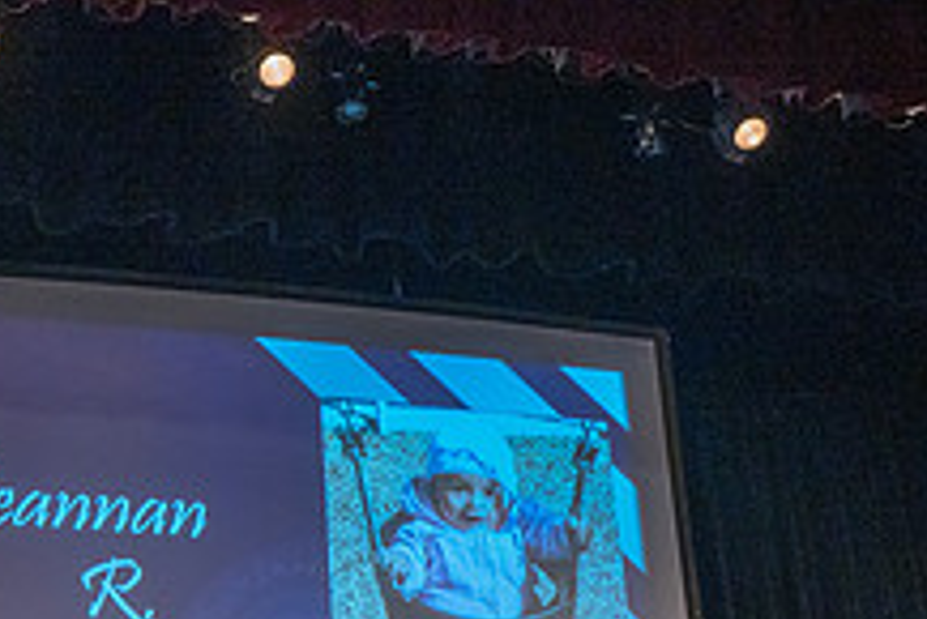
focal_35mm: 64
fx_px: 1649
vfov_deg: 19.5
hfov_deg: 30.4
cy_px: 822
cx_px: 150
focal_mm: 24
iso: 2500
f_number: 2.8
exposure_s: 1/160
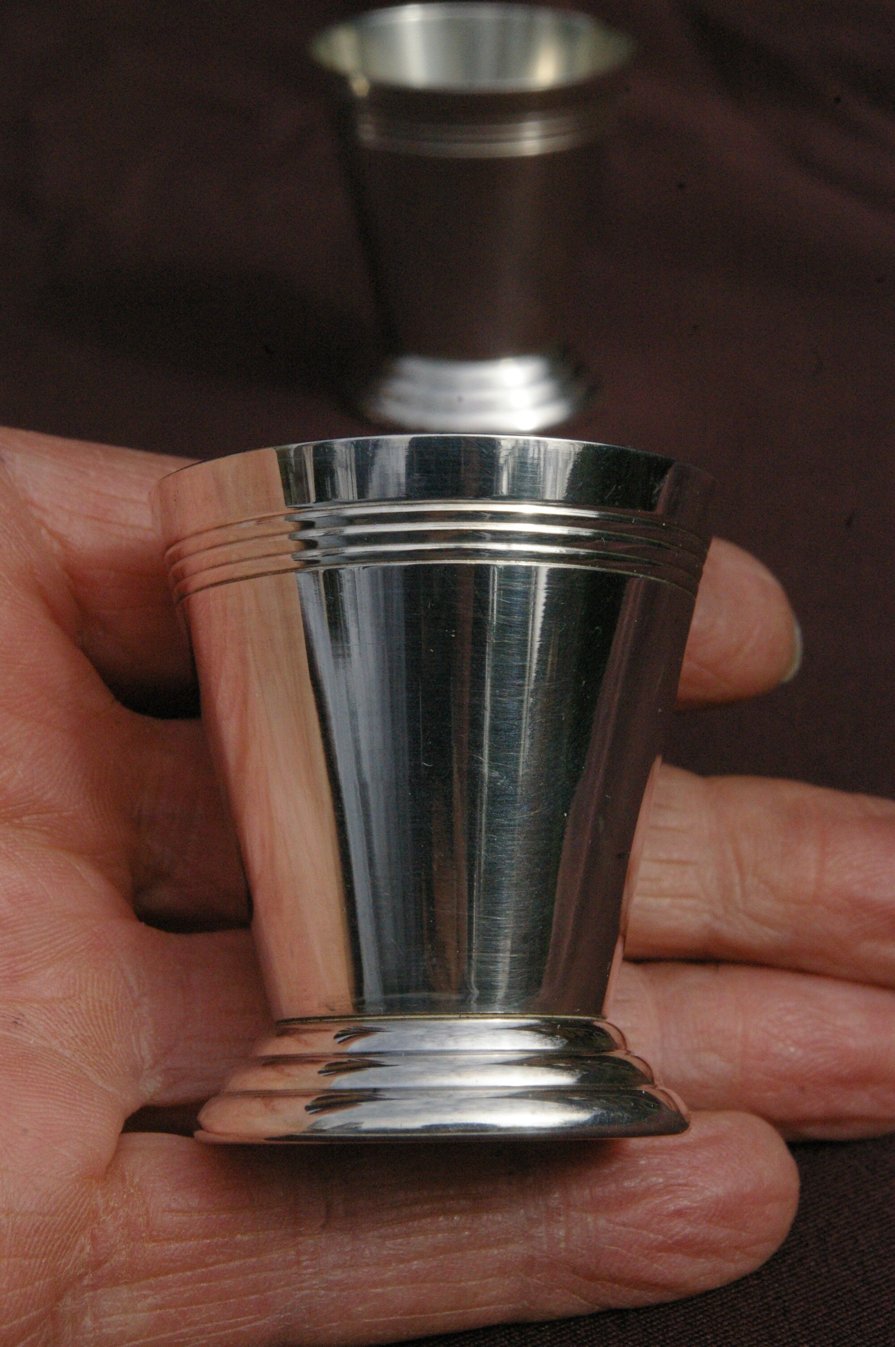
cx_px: 448
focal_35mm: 39
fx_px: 1457
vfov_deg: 49.6
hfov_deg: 34.1
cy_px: 674
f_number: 11
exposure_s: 1/1000
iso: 1600
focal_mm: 26
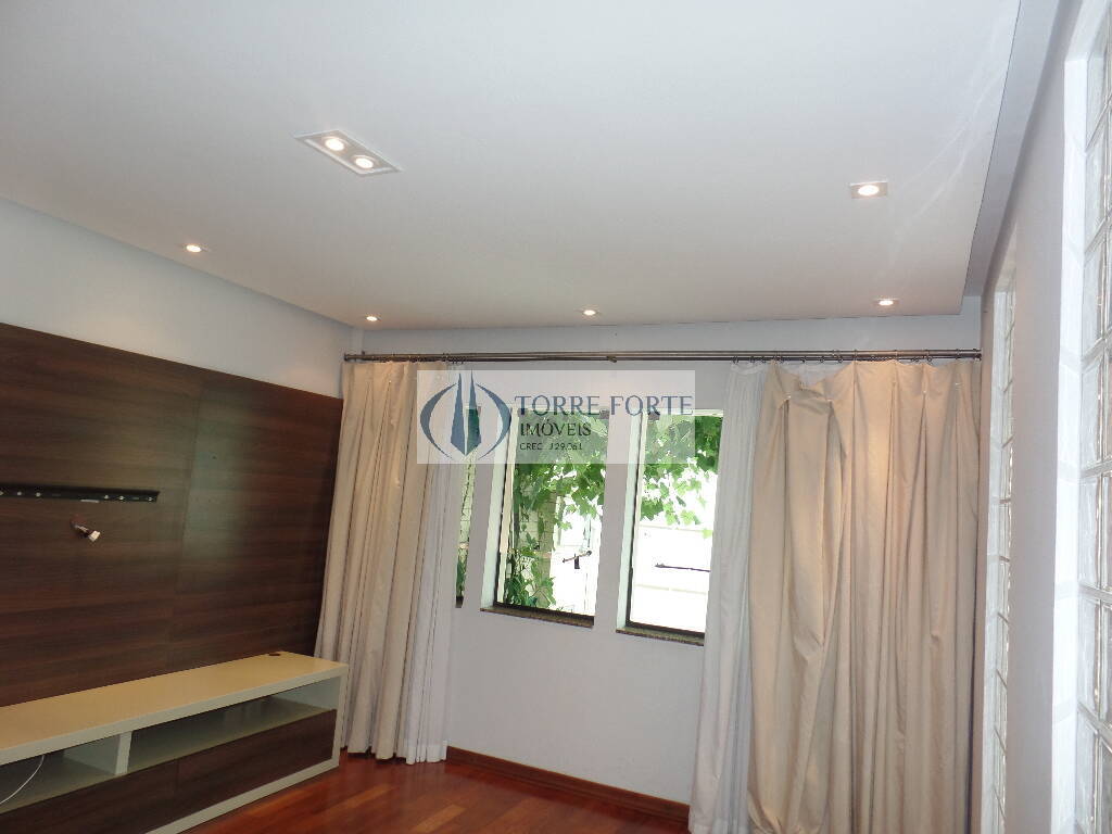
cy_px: 417
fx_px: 739
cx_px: 556
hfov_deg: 73.9
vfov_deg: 58.9
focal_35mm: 23
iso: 160
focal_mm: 4.1
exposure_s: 1/30
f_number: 2.8
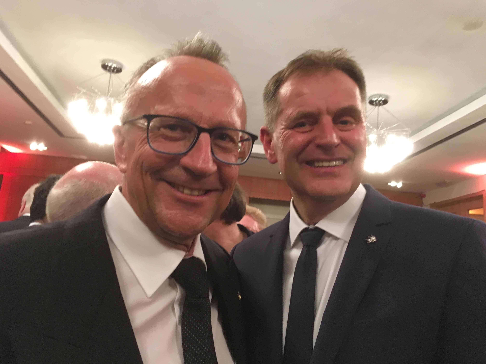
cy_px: 182
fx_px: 407
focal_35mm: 29
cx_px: 243
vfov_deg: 48.2
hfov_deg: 61.7
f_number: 2.2
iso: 200
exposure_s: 1/25
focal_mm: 4.15
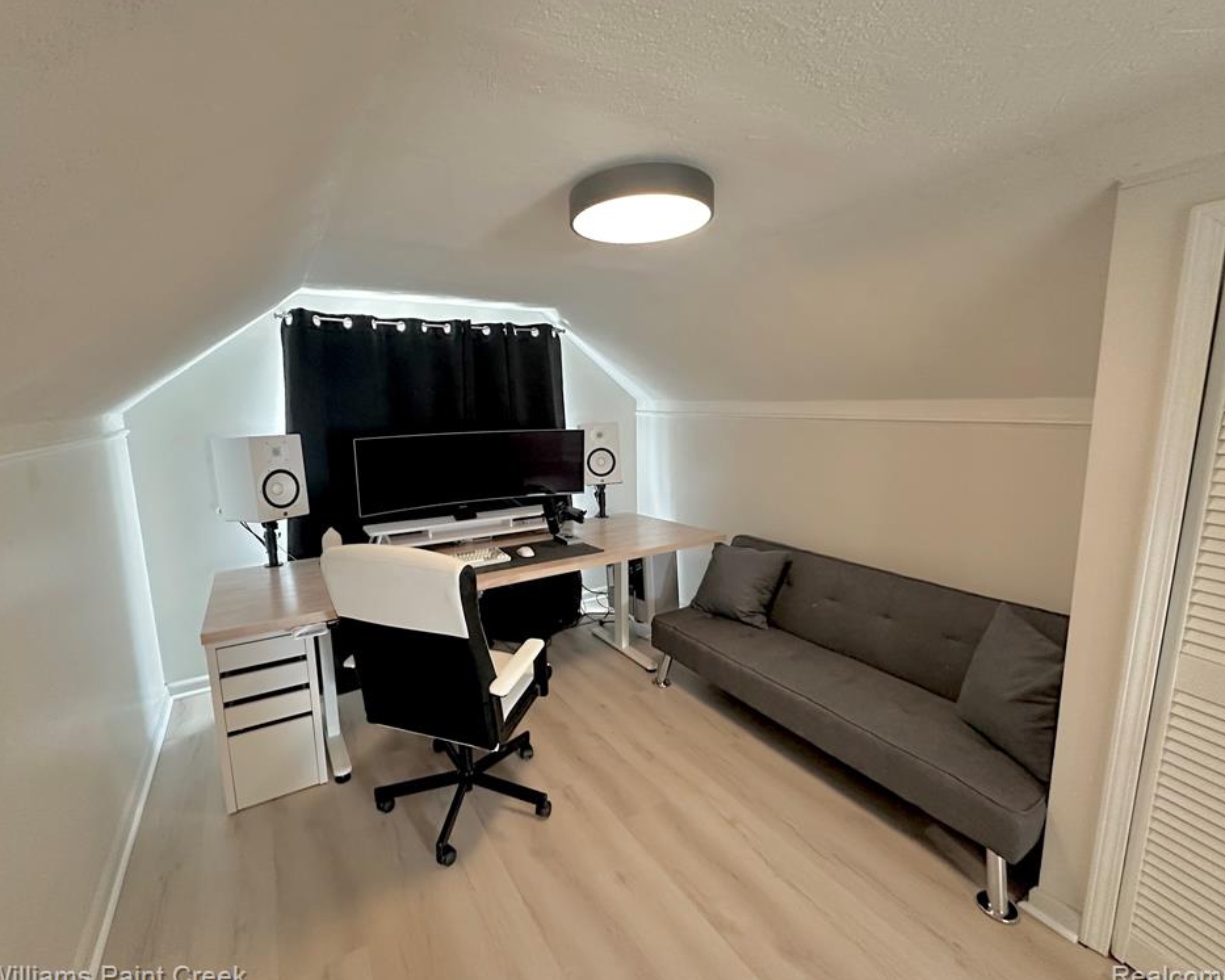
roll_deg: +1.0
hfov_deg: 96.7
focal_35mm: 15
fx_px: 544
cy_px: 493
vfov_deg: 84.0
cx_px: 572
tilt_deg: -10.7
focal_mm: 2.22
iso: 640
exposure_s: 1/60
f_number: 2.2
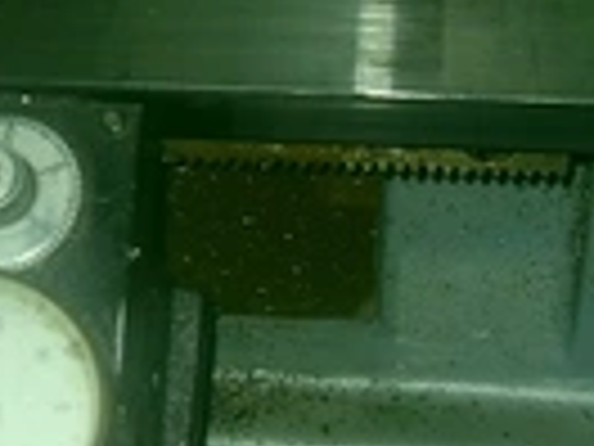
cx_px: 94
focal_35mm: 103
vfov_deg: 14.3
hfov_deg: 18.8
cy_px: 81
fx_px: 1767
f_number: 2.8
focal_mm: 6.3
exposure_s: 1/45
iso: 100
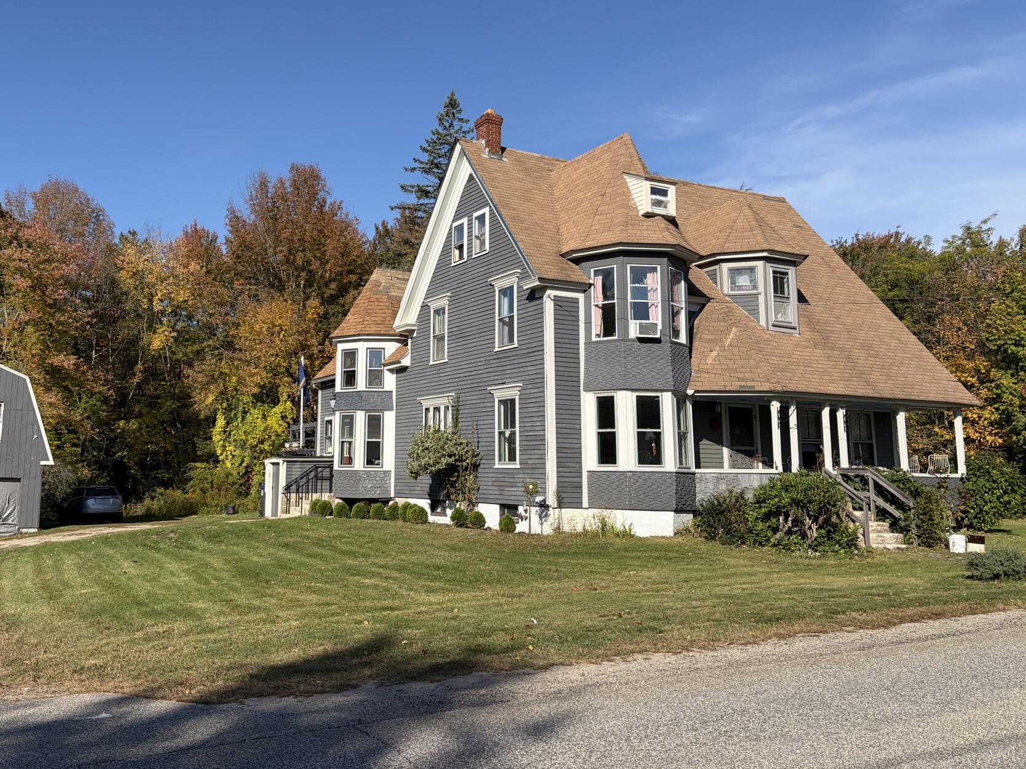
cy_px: 323
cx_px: 404
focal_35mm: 32
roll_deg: -0.3
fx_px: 948
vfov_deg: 44.0
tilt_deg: +9.2
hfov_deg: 56.3
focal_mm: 5.96
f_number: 1.6
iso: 50
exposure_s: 1/4329
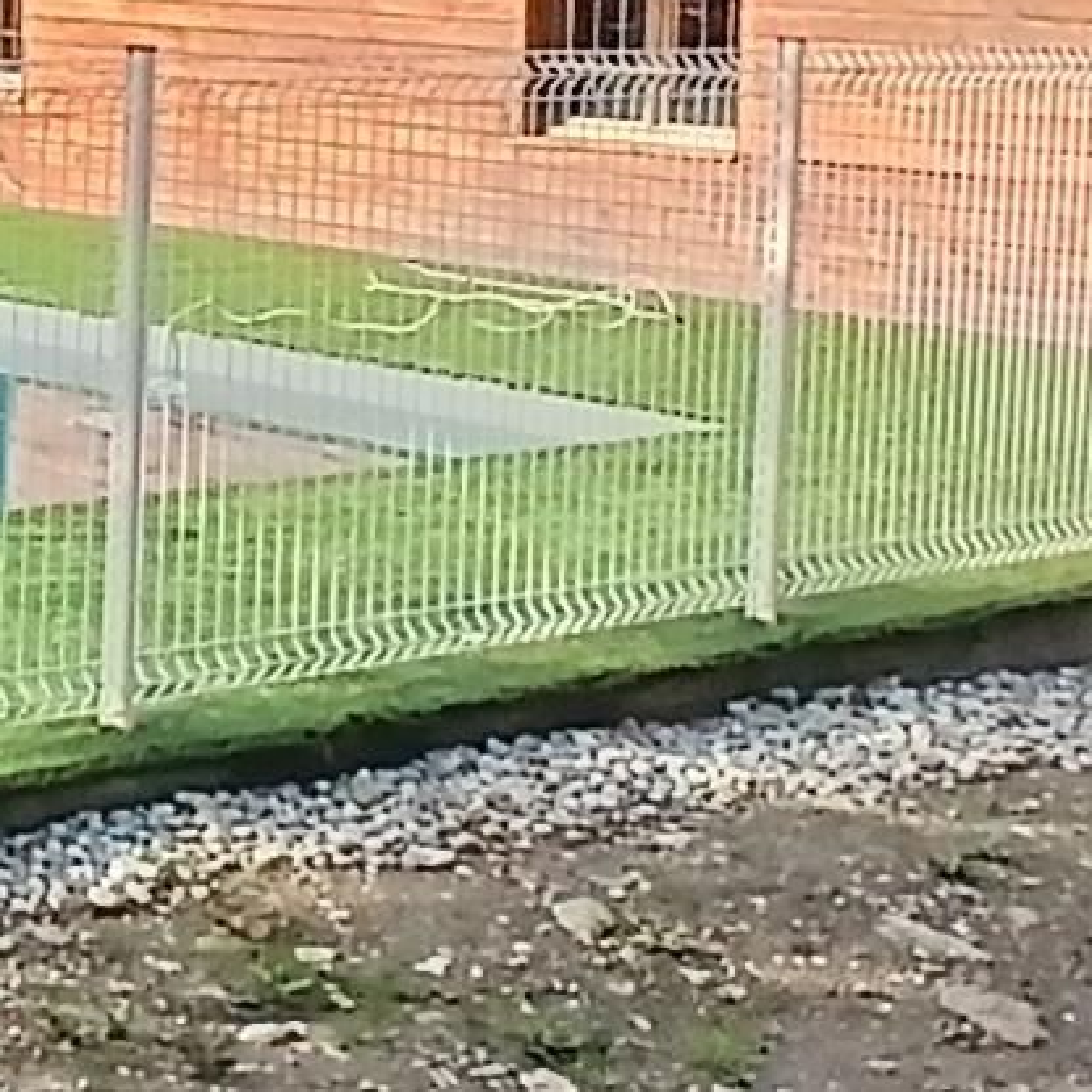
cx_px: -173
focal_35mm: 93
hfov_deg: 17.9
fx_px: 3319
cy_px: 244
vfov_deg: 18.5
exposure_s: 1/577
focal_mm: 1.4
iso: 50
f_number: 2.2
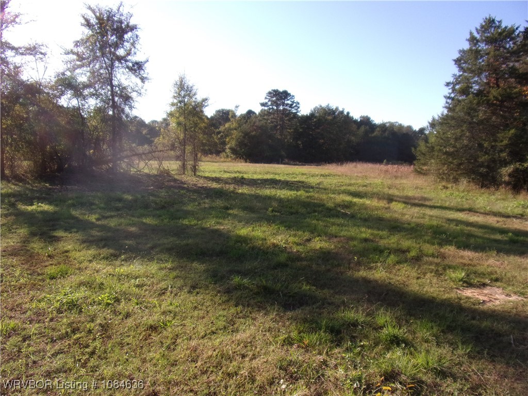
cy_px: 198
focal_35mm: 24
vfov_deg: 56.8
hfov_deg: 71.6
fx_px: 366
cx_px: 264
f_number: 3.3
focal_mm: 4.3
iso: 80
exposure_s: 1/480
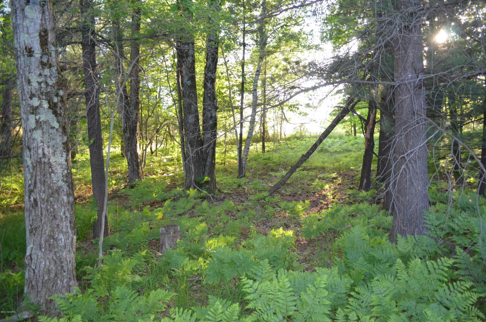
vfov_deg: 47.7
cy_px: 161
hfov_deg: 67.5
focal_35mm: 27
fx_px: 364
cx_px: 243
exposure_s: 1/100
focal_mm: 18
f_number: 3.5
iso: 400
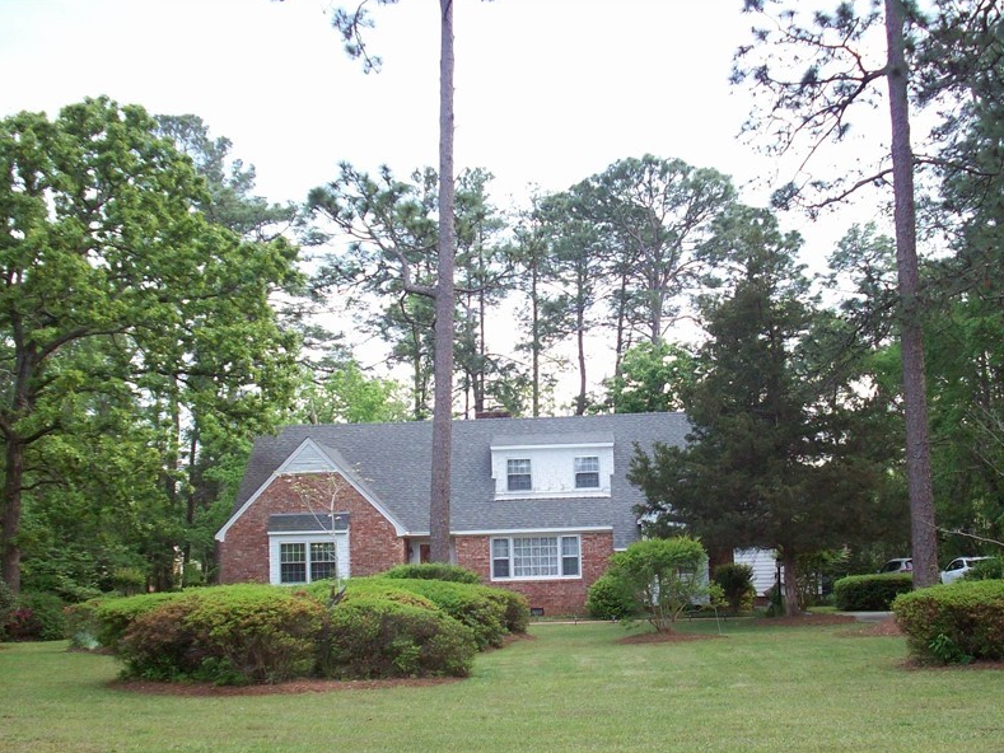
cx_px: 514
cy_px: 482
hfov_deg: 39.6
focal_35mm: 48
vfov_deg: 30.1
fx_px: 1392
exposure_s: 1/167
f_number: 2.8
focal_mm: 6.2
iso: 80
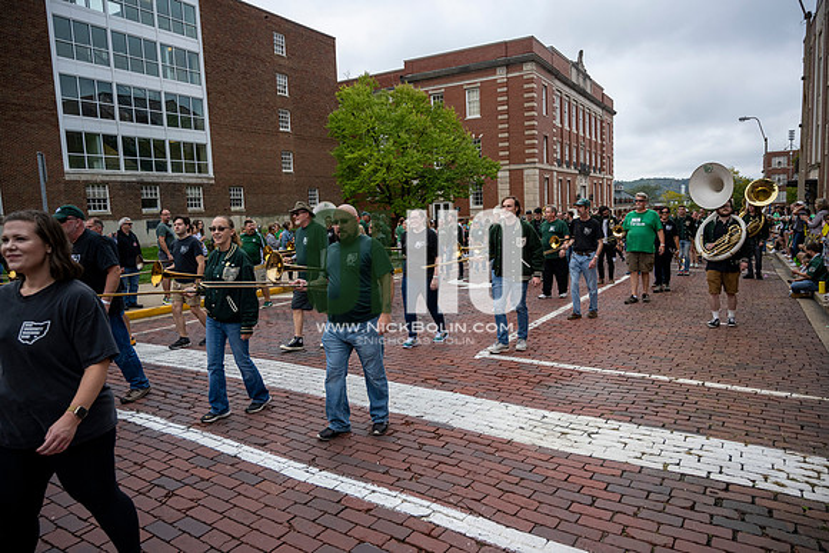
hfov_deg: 73.7
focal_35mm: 24
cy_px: 276
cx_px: 414
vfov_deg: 53.2
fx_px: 553
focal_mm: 24
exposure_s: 1/1600
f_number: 4
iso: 640
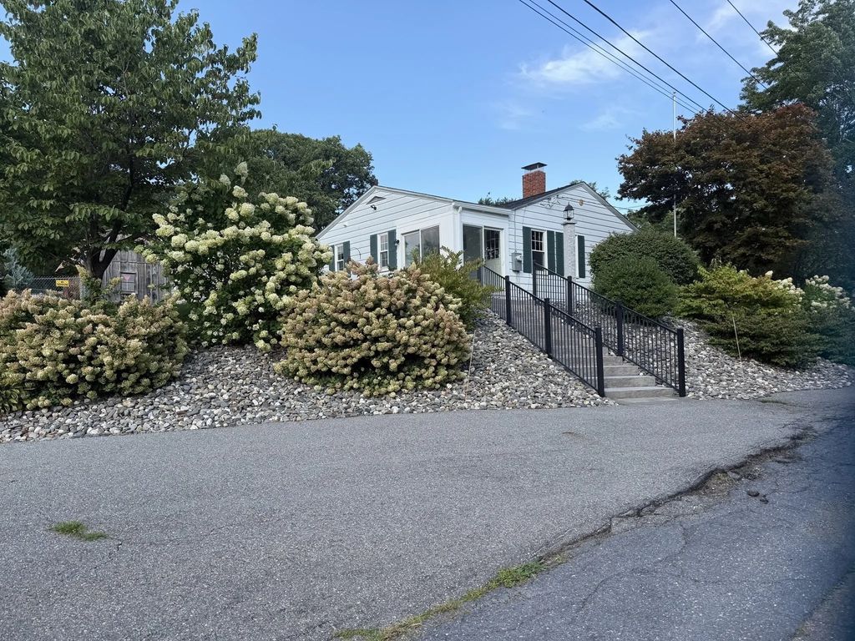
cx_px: 428
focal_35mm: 24
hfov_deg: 71.6
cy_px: 320
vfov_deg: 56.8
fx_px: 593
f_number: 1.78
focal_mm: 6.76
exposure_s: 1/1812
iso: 80
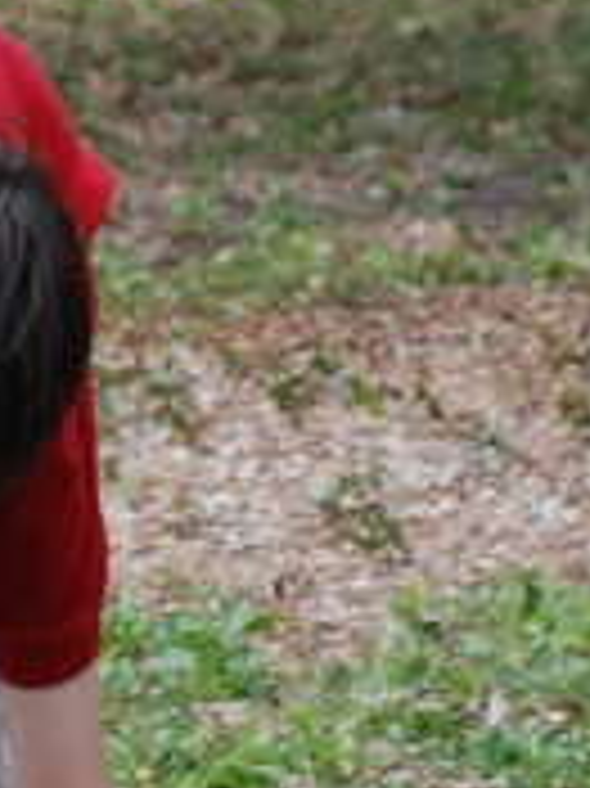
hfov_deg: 2.2
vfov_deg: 2.9
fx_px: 15358
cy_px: 723
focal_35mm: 675
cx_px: 99
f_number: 5.6
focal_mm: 80
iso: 200
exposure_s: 1/400
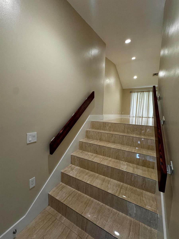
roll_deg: -2.1
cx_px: 90
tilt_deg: -3.8
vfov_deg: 102.1
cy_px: 120
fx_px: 97
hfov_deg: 85.7
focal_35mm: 14
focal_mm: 2.22
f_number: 2.2
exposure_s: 1/60
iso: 400
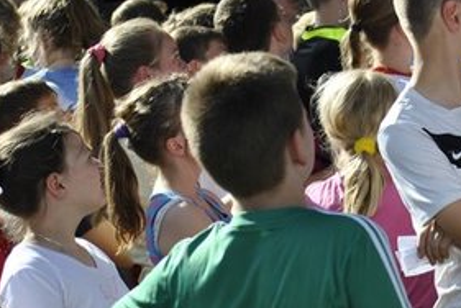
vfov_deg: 7.2
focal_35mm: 191
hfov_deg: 10.7
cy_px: 115
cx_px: 359
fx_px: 2450
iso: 200
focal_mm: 55
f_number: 4
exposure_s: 1/800
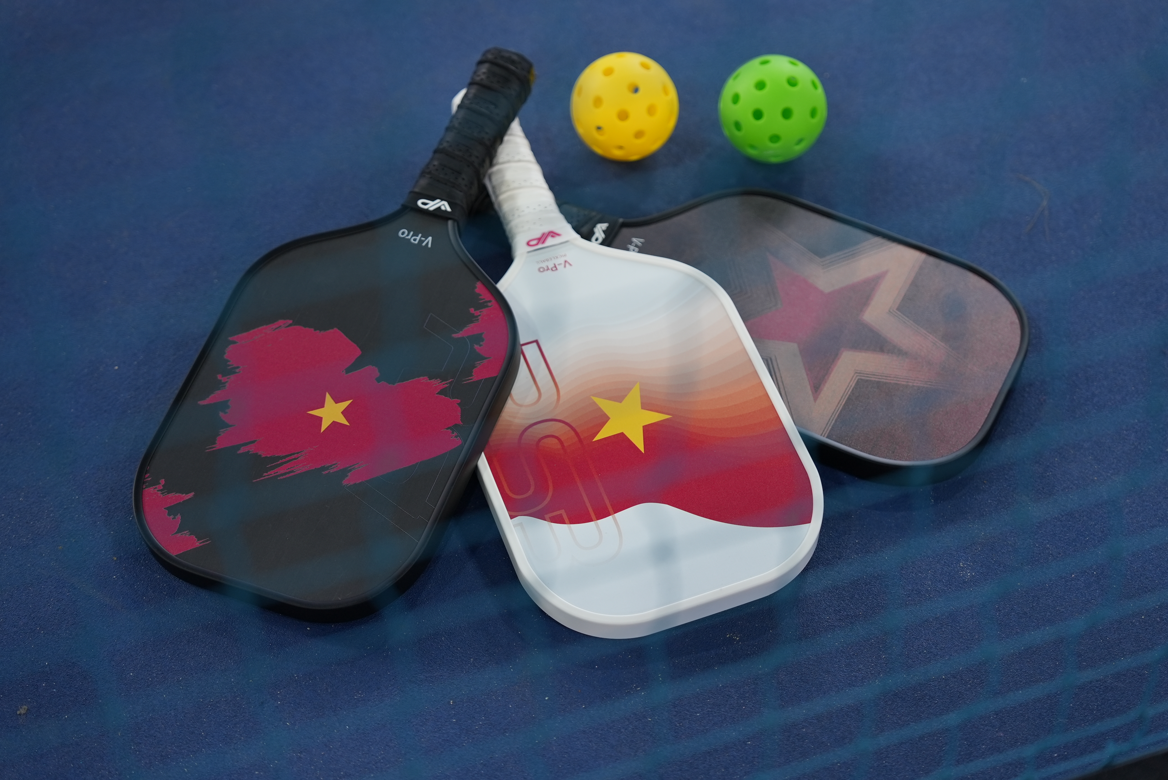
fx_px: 2272
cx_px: 584
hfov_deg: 28.8
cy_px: 390
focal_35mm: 70
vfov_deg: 19.5
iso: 500
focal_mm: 70
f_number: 2.8
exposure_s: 1/320
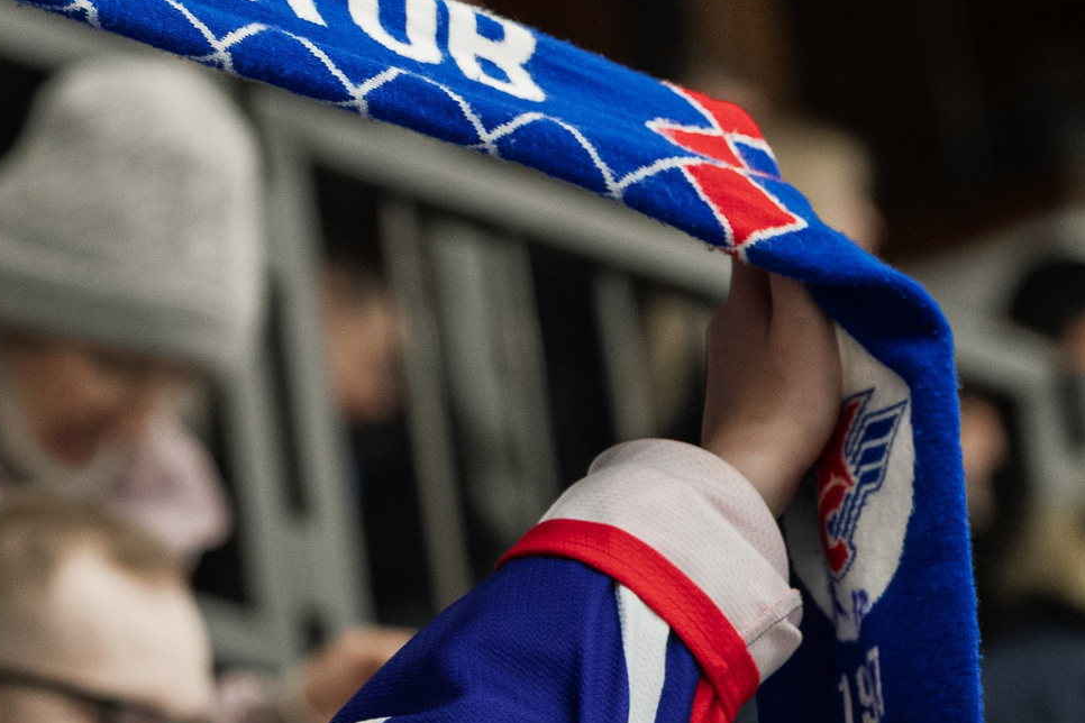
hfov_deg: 5.1
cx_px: -72
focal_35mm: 403
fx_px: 12145
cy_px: -68
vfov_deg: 3.4
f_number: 4.5
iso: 1250
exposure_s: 1/500
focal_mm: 120
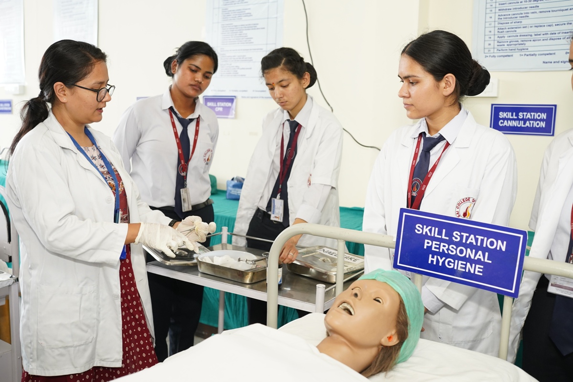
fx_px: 557
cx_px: 286
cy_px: 191
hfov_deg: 54.4
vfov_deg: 37.9
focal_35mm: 35
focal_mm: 35
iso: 2000
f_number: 3.5
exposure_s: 1/125
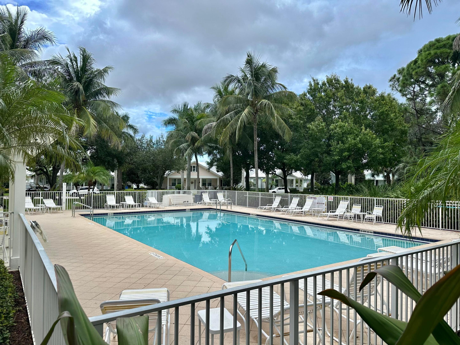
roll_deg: -0.6
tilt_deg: +0.1
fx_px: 319
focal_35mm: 24
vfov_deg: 56.8
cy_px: 172
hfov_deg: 71.6
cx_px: 230
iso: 80
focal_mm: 6.86
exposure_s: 1/1916
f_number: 1.78
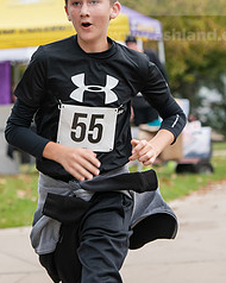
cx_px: 55
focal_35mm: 286
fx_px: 2394
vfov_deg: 6.8
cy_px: 60
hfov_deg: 5.4
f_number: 5.6
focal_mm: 125
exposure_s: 1/500
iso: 500
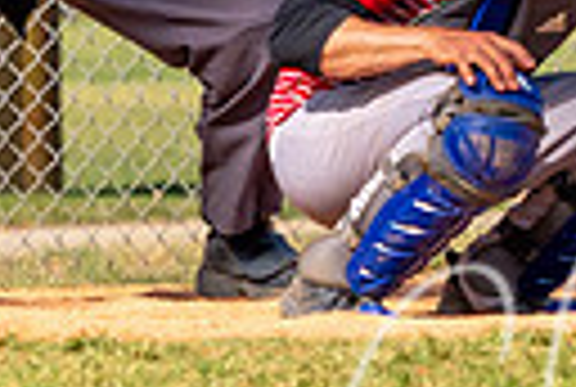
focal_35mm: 1656
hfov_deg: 1.2
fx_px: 26558
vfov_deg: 0.8
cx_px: 1349
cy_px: -270
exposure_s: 1/2000
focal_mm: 130
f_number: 4
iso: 200
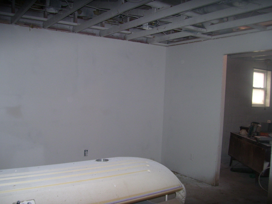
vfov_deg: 38.7
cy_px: 102
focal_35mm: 37
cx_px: 136
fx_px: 291
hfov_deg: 50.1
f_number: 2.7
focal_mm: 6
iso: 125
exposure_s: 1/60
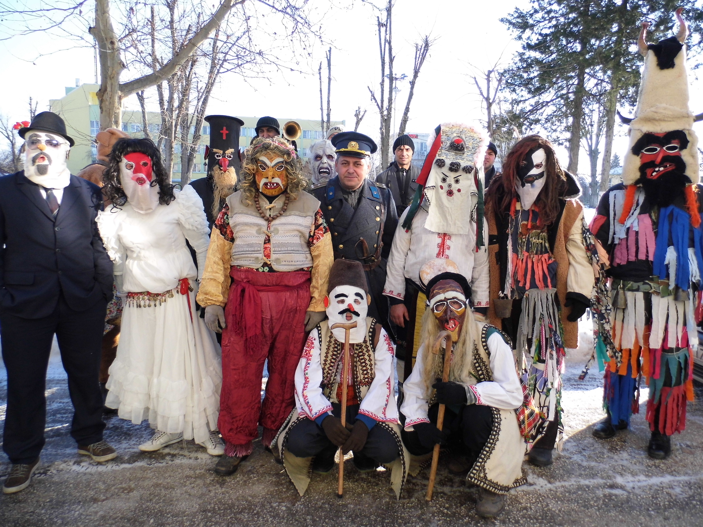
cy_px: 264
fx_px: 508
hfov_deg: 69.4
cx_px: 352
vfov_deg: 54.9
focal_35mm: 25
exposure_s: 1/400
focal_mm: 4.5
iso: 100
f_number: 3.1
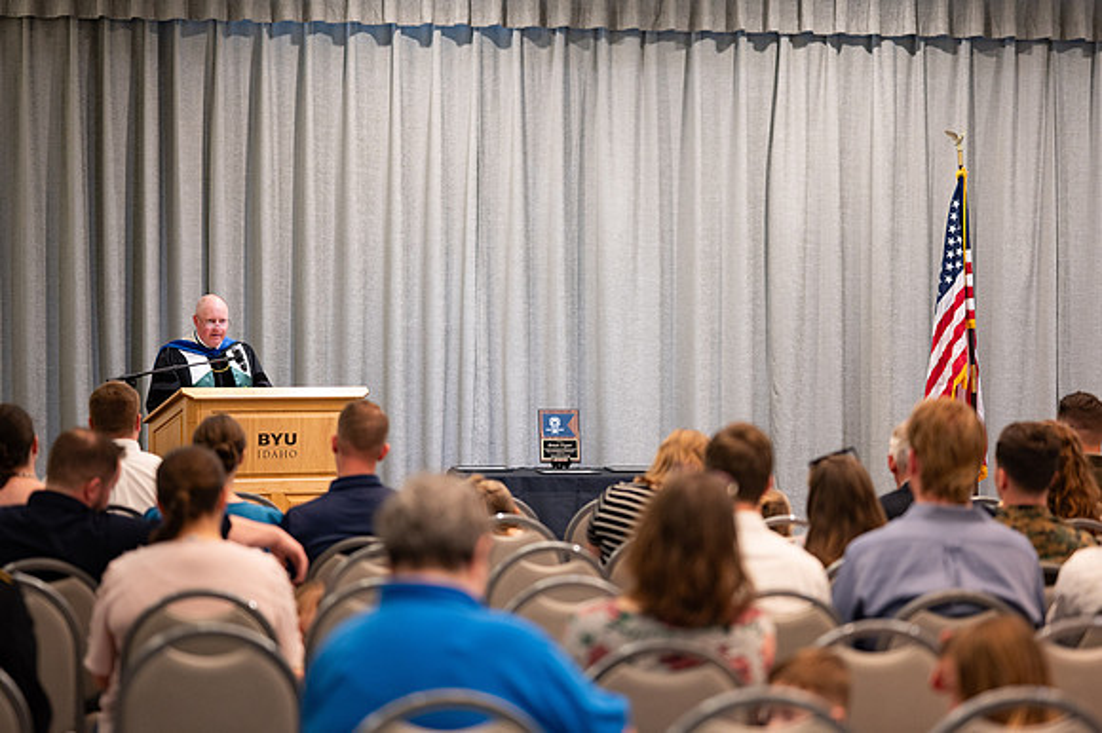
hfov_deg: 23.9
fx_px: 2600
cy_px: 366
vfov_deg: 16.1
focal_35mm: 85
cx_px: 551
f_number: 1.8
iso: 1000
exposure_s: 1/200
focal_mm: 85
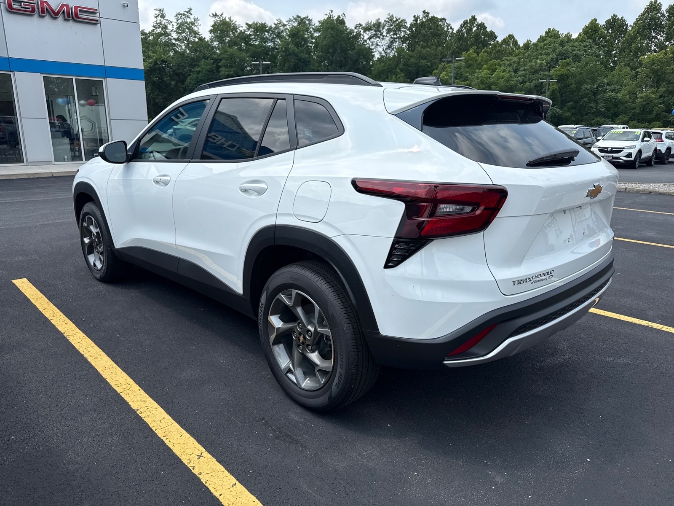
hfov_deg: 71.6
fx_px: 467
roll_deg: -0.6
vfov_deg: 56.8
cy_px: 253
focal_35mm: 24
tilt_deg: -14.6
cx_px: 337
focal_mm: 6.76
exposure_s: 1/4167
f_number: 1.78
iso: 80
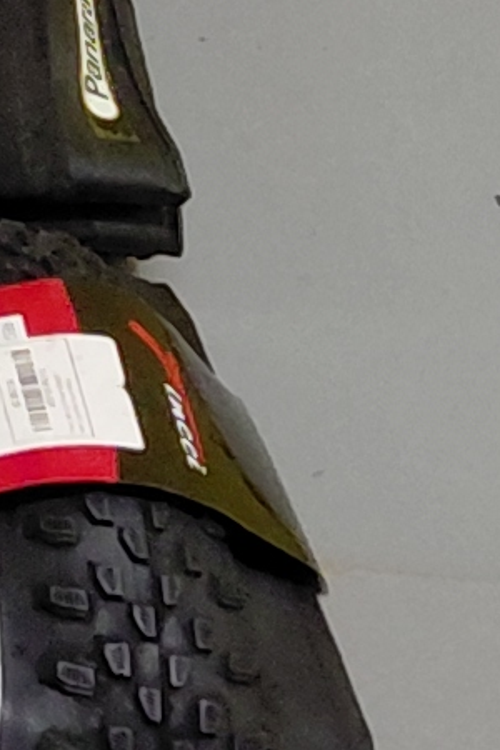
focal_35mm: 236
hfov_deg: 4.7
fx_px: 4916
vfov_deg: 8.5
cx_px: -2130
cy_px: -420
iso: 200
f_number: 1.8
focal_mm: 4.69
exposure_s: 1/50.1
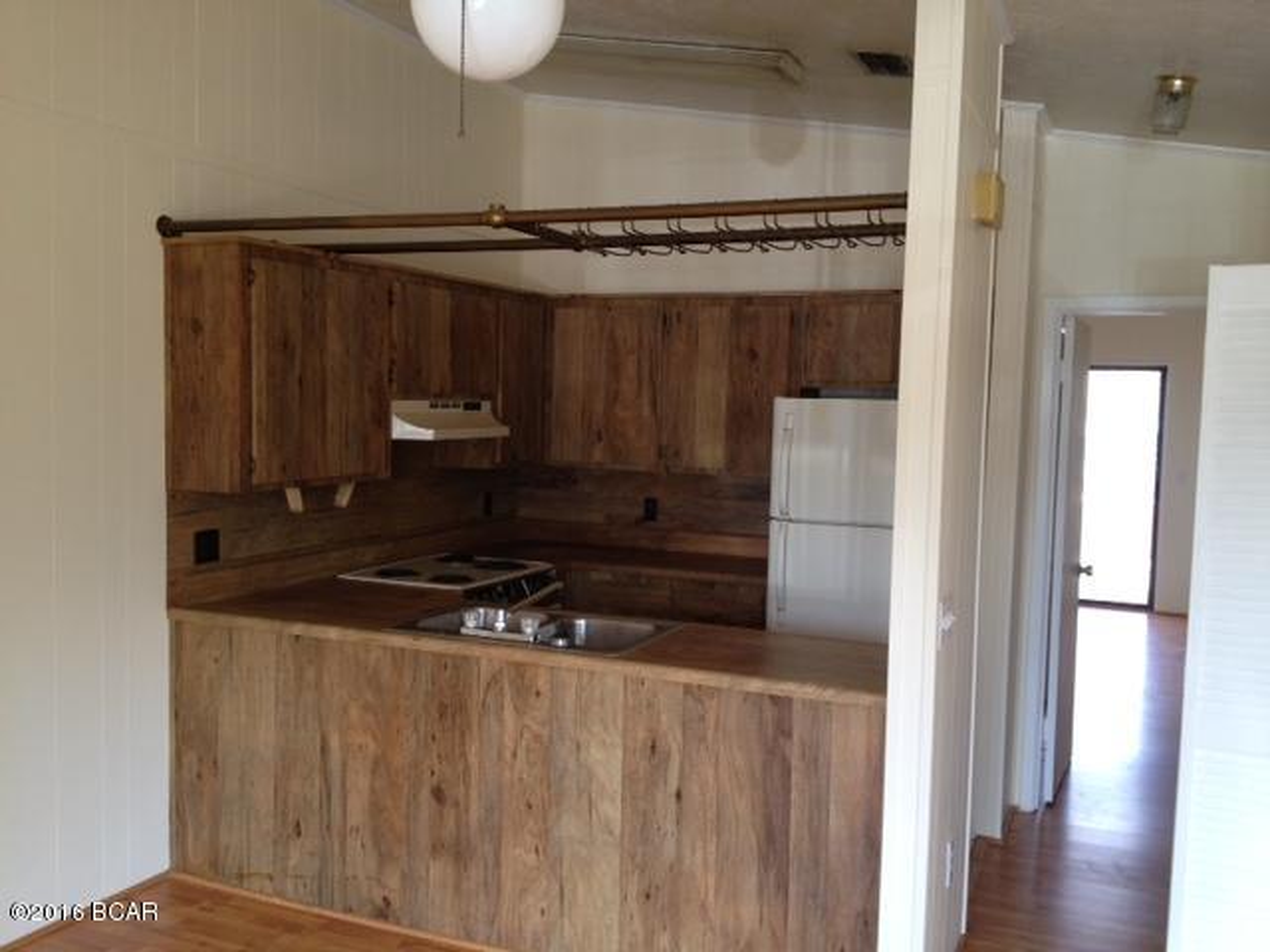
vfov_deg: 40.7
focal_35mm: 35
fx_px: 1284
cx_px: 635
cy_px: 476
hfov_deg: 52.6
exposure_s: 1/40
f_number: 2.4
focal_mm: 4.28
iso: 64
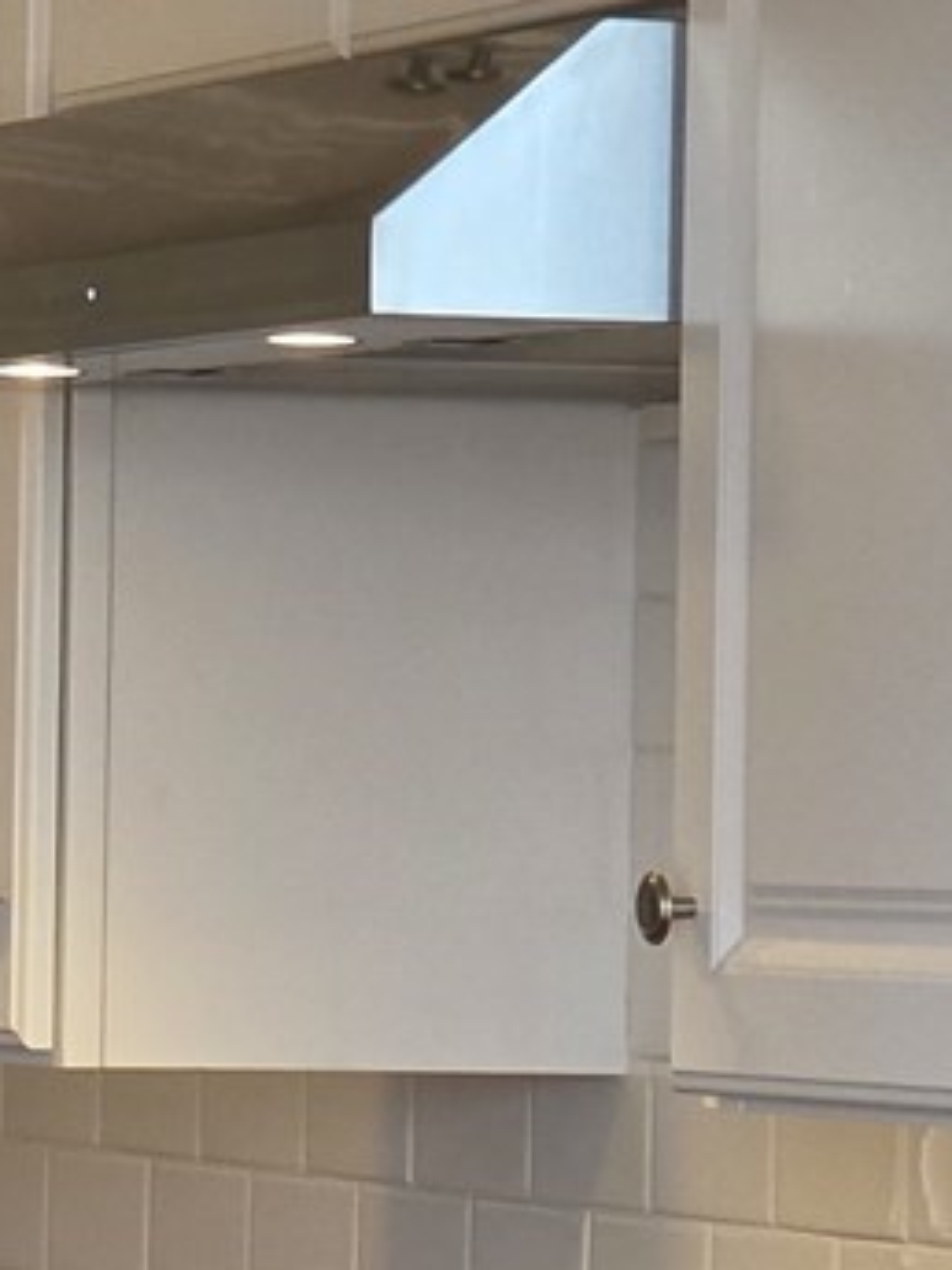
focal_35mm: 308
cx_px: 225
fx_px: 11294
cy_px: 1713
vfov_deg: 6.4
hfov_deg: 4.8
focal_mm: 7
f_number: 2.4
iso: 125
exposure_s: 1/120
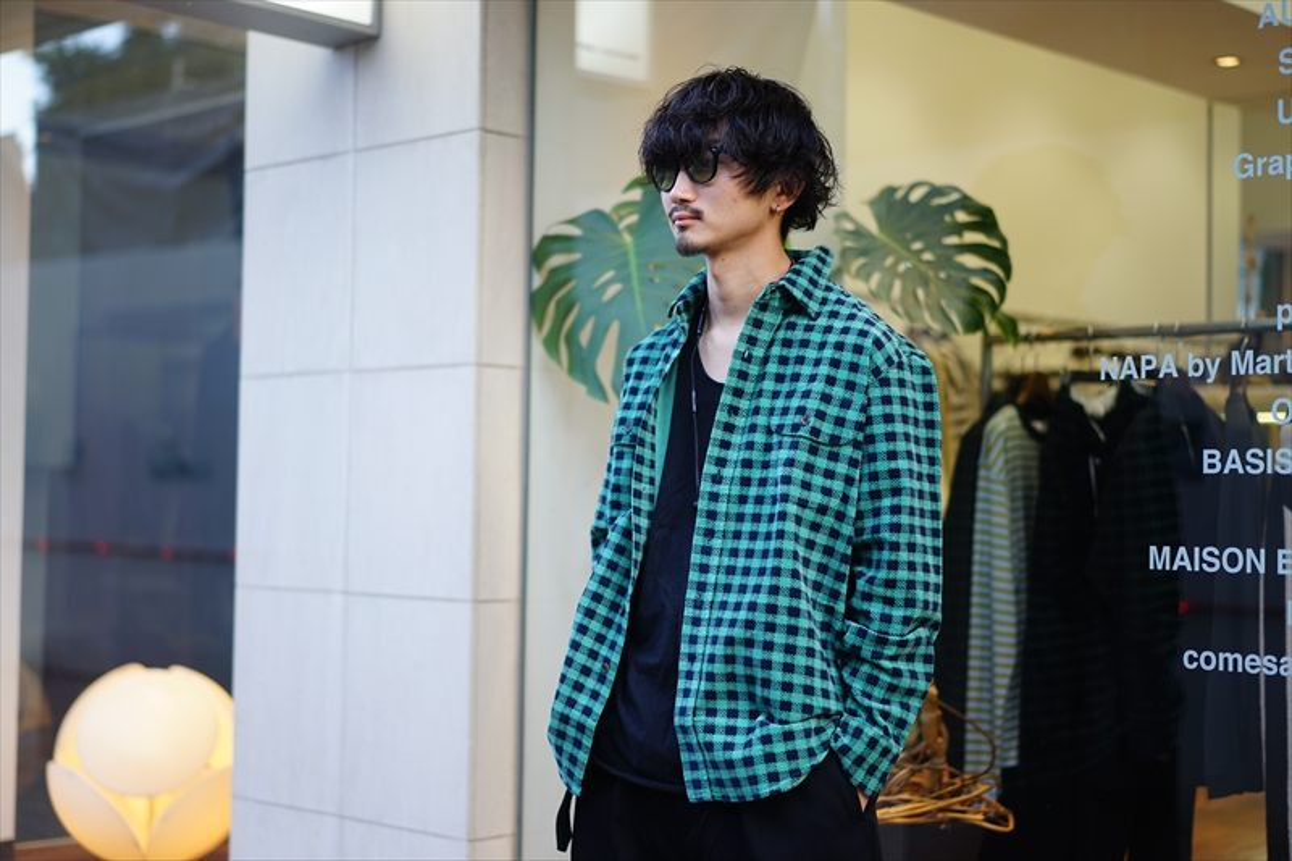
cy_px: 430
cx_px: 646
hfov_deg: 36.3
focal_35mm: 55
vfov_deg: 24.6
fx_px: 1973
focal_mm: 55
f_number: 1.8
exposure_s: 1/80
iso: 100
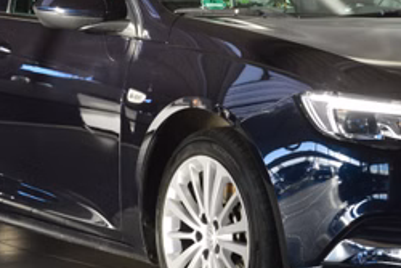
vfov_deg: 10.2
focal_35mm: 134
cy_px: 114
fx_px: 1497
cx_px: 300
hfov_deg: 15.2
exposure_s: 1/80
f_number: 8
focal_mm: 35
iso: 400
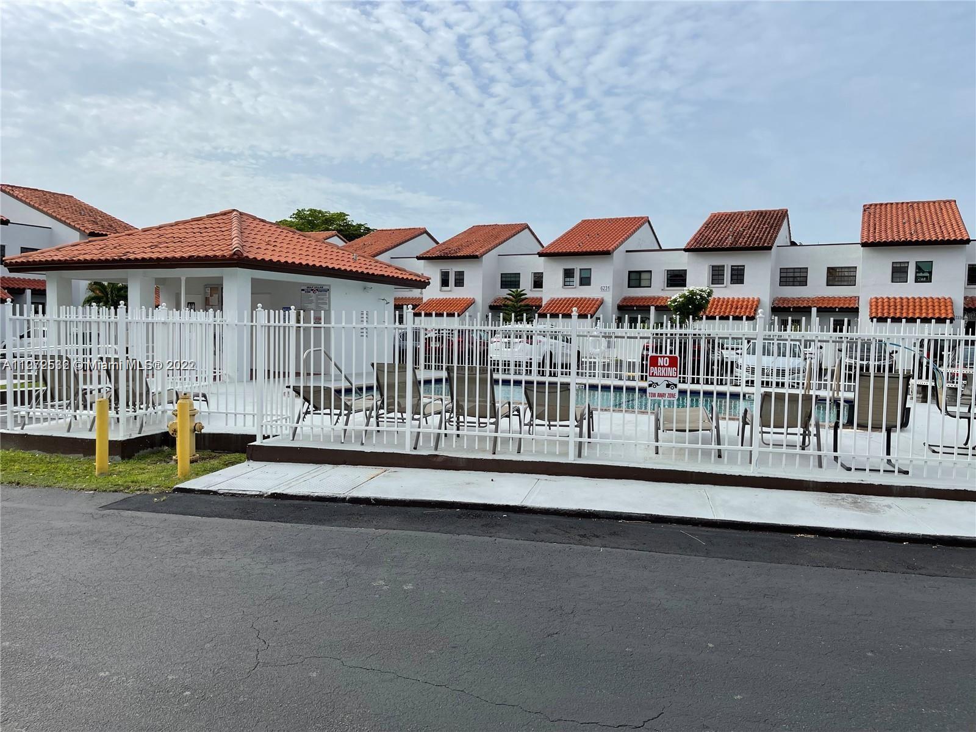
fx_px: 733
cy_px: 366
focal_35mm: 26
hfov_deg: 67.3
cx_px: 488
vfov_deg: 53.1
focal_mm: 5.1
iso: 32
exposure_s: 1/4717
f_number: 1.6
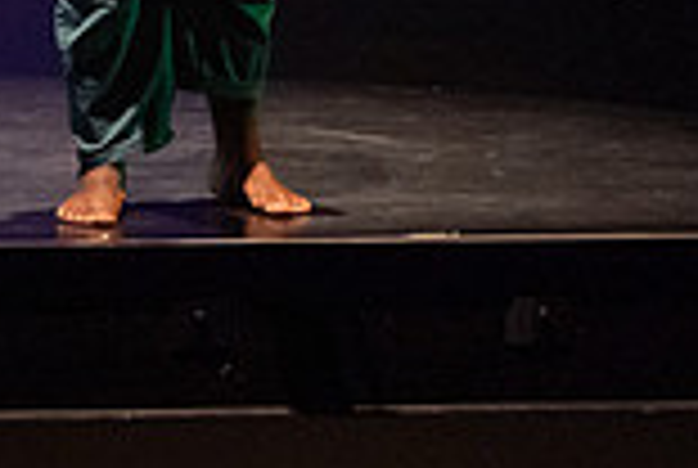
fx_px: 6294
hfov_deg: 6.3
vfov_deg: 4.2
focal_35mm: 324
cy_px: -339
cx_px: 105
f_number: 3.5
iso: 4000
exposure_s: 1/400
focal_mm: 75
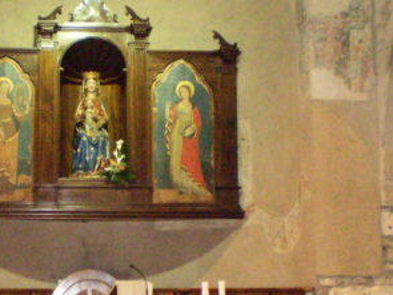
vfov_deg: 17.3
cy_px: 188
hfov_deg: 22.9
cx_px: 113
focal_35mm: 85
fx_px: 965
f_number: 3.1
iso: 800
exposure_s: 1/30
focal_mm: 6.3
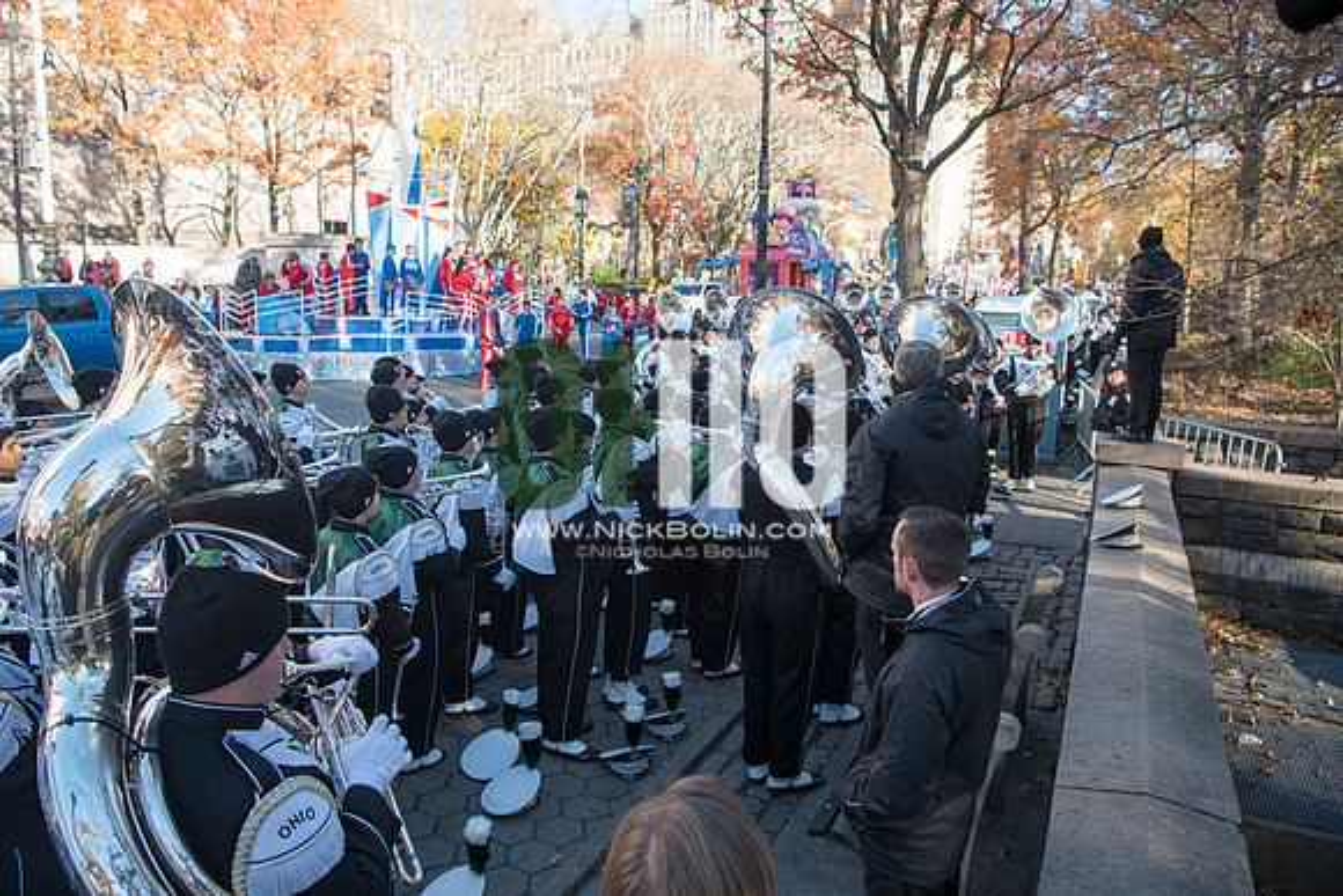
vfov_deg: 53.2
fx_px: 896
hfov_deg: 73.7
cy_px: 448
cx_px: 672
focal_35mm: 24
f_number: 4
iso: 320
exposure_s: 1/500
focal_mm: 24
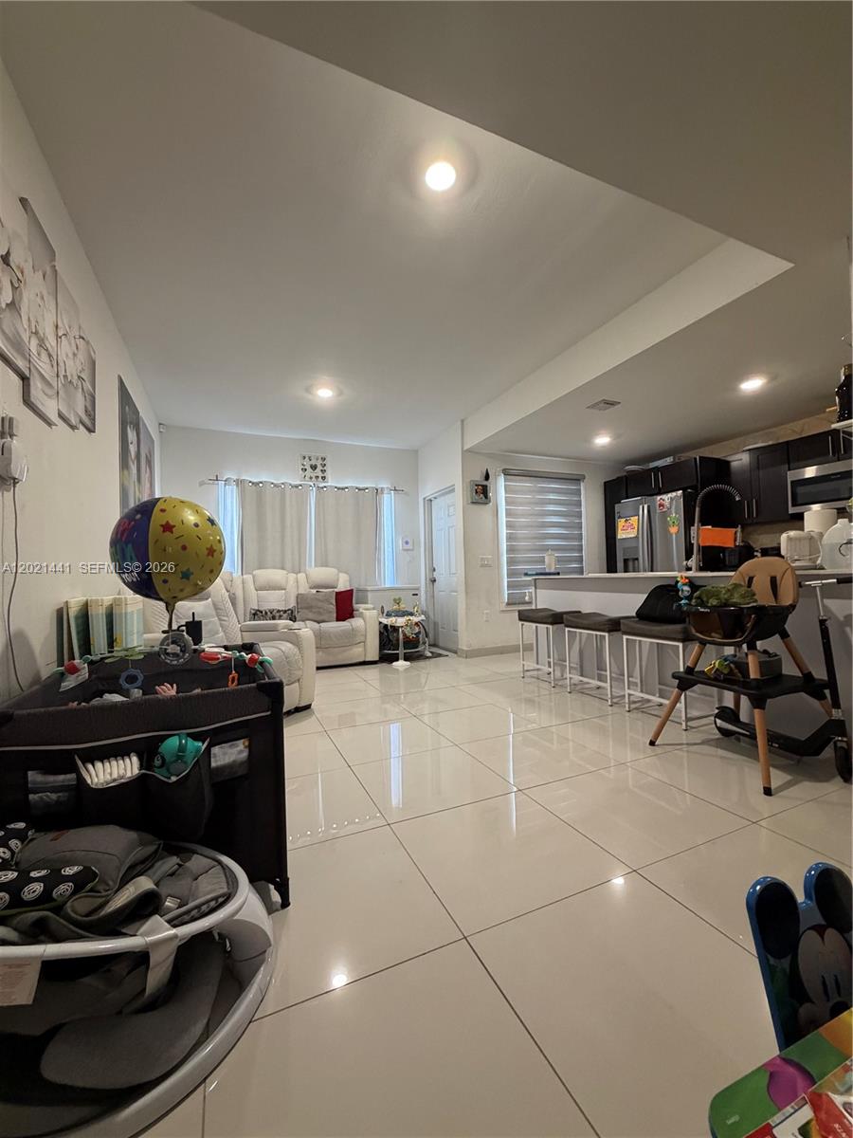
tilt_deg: +1.9
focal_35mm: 14
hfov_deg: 85.7
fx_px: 460
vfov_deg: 102.1
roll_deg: +1.2
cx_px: 426
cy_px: 569
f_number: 2.2
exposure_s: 1/60
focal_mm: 2.22
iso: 320
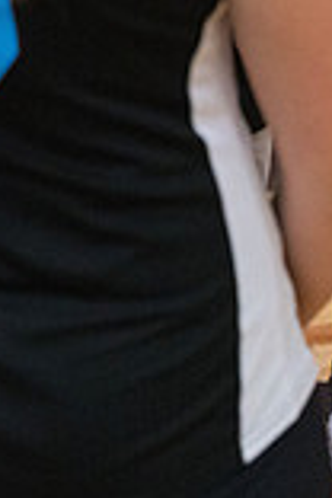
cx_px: 179
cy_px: -153
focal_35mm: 202
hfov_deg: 6.8
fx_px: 2794
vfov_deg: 10.0
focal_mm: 70
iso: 6400
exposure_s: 1/1000
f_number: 4.5
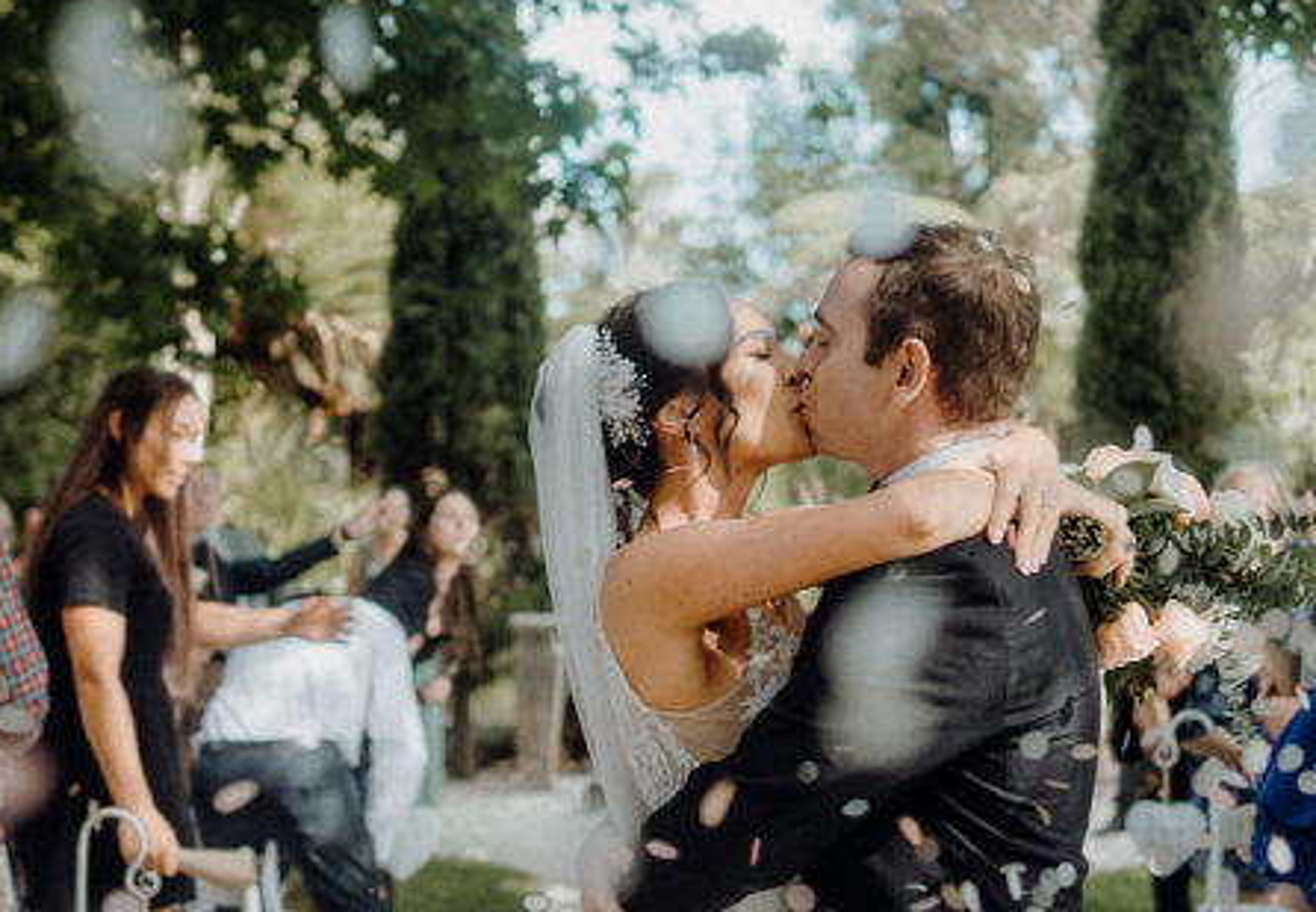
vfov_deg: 23.9
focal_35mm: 58
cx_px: 687
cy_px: 550
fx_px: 2146
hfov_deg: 34.1
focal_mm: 24
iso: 200
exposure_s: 1/1600
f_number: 1.4
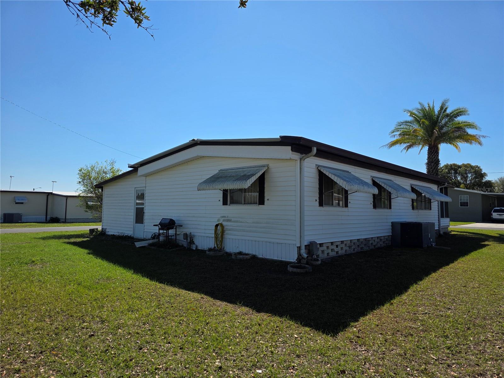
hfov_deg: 73.9
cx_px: 252
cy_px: 189
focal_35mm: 23
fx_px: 335
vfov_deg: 58.9
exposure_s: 1/7626
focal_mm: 6.3
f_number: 1.7
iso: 80
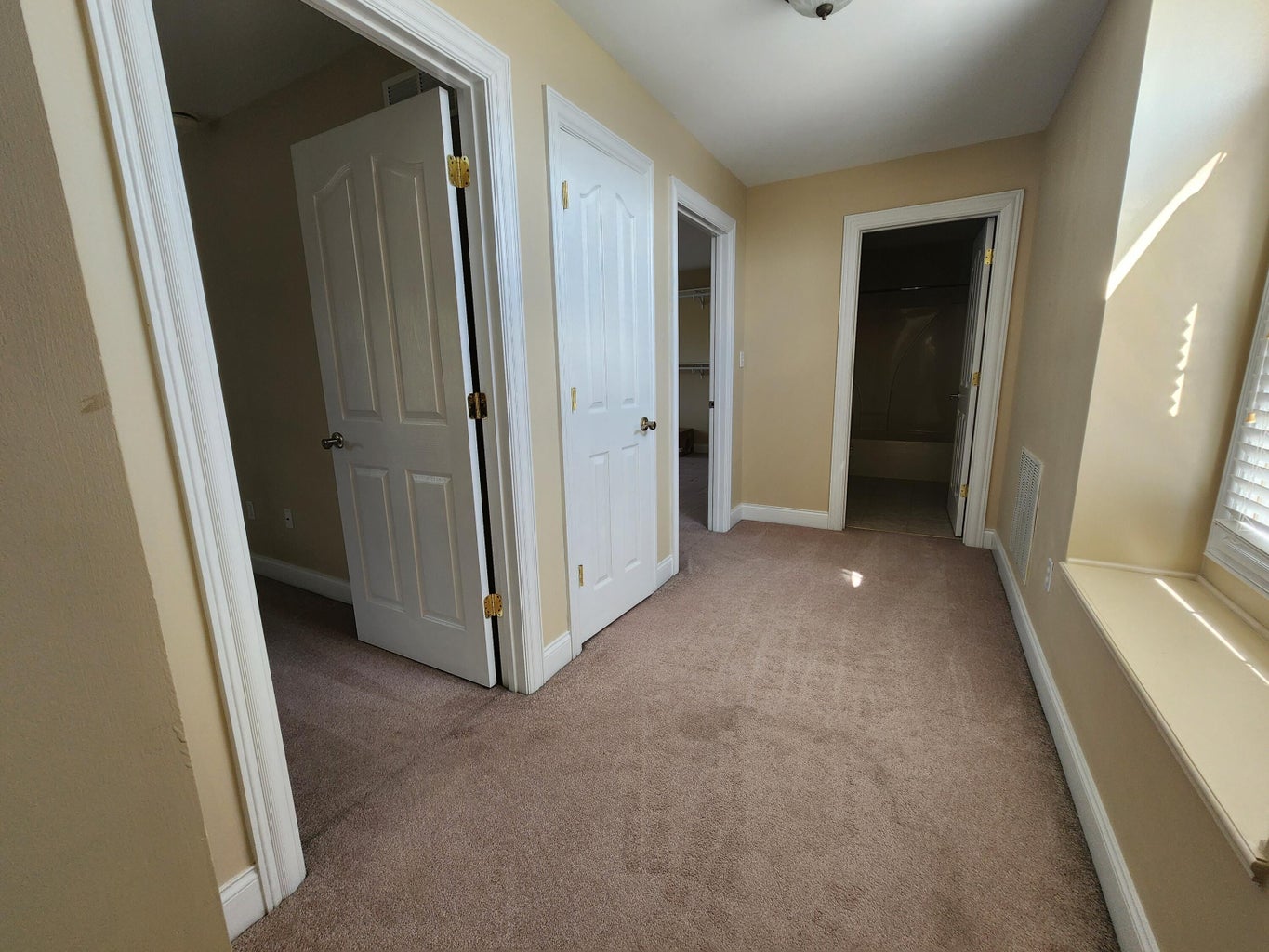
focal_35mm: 13
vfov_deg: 89.9
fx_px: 477
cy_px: 476
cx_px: 634
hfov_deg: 106.2
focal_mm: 2.2
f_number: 2.2
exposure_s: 1/60
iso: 64
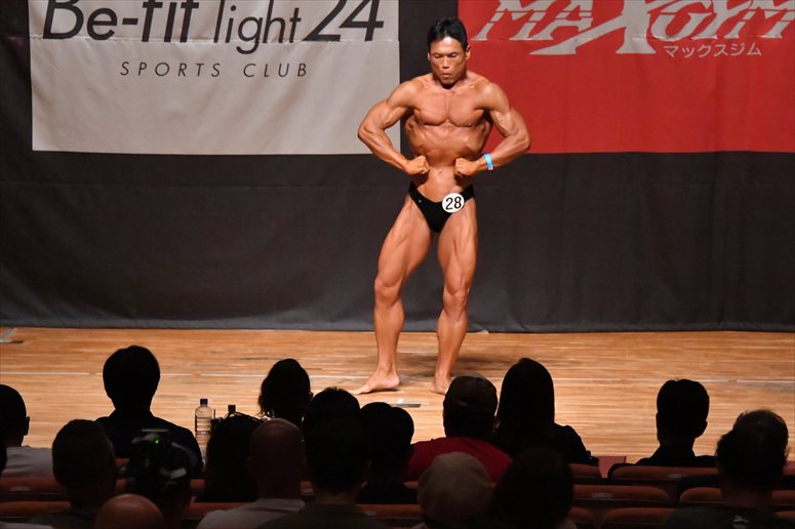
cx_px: 398
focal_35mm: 217
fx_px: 4790
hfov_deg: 9.5
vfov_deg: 6.3
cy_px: 264
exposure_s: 1/400
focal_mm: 145
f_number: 5.6
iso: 12800
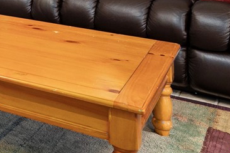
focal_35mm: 83
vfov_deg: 14.4
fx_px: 530
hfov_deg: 18.5
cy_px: -126
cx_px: -197
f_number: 8
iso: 800
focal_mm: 14
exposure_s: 1/1.67
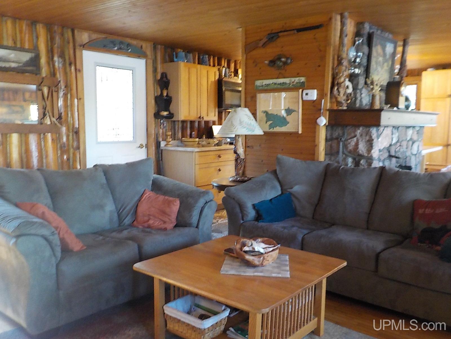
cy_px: 170
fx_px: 391
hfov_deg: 60.0
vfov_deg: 46.8
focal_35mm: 30
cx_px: 226
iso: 400
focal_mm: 4.1
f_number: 3.3
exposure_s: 1/15
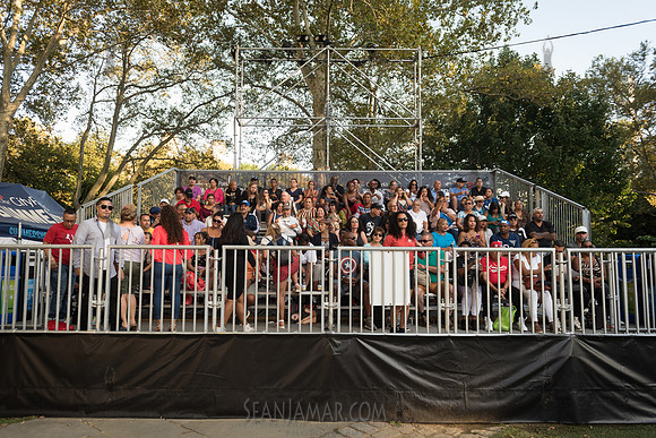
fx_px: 490
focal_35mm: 27
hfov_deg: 67.6
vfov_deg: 48.1
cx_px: 328
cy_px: 219
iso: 200
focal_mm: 26
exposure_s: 1/250
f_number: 4
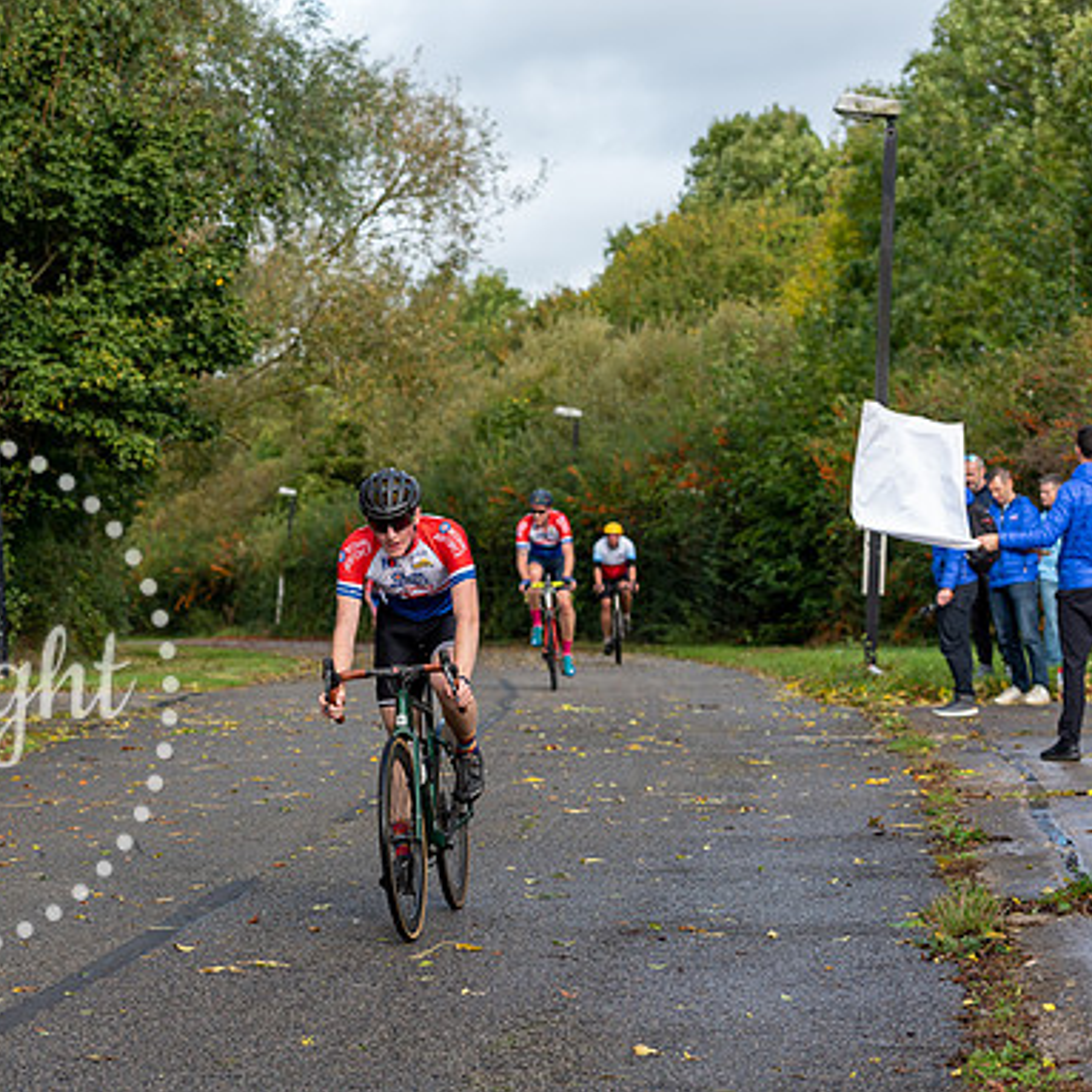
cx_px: 354
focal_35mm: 103
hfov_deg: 16.9
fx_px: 3676
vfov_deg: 16.9
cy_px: 543
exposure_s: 1/500
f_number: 4
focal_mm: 80
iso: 200
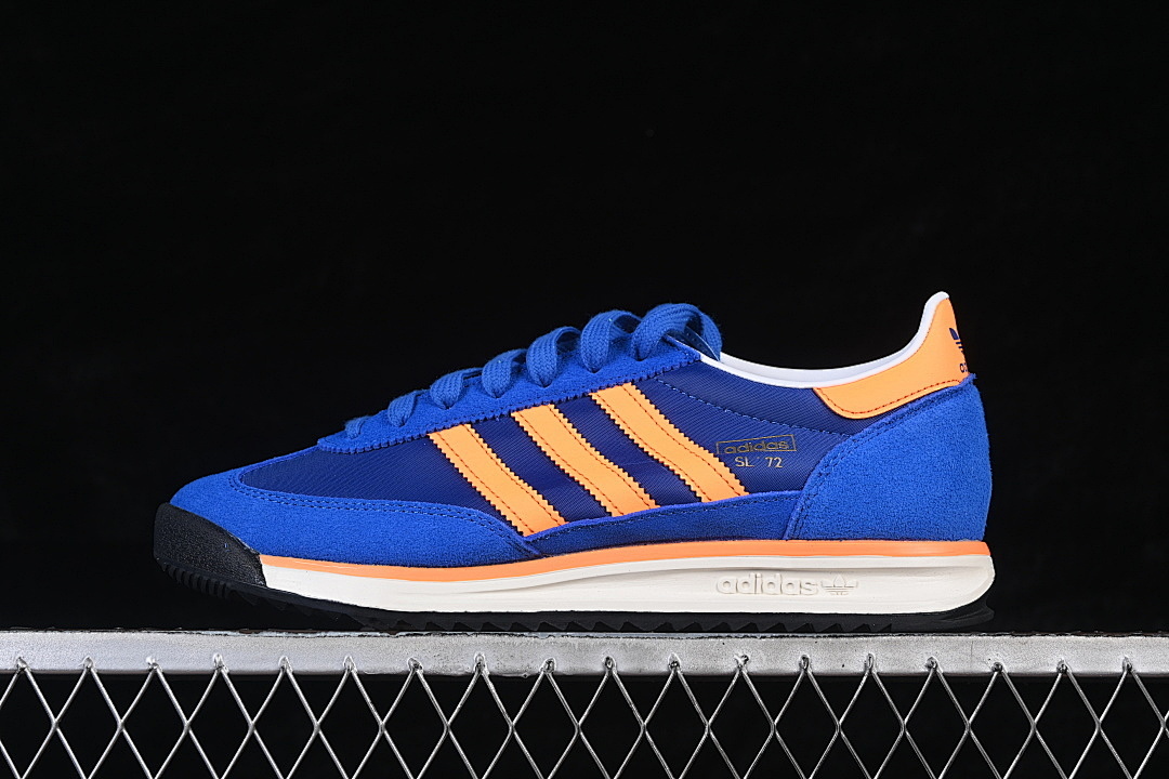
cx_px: 584
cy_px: 390
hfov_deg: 27.0
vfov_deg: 18.2
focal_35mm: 75
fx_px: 2435
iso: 160
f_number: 8
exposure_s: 1/80
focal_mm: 50
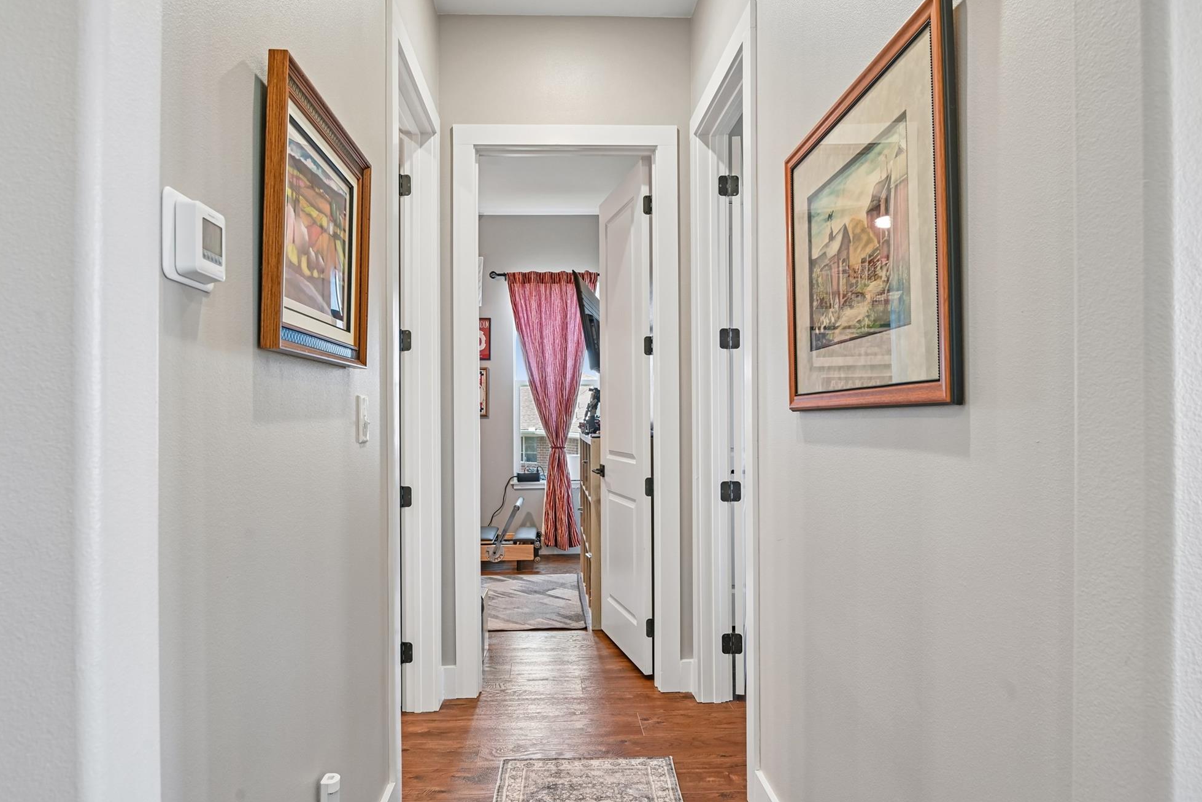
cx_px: 585
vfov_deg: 55.1
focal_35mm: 23
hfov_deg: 76.1
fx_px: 768
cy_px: 406
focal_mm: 22
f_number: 8
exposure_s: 1/13
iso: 400
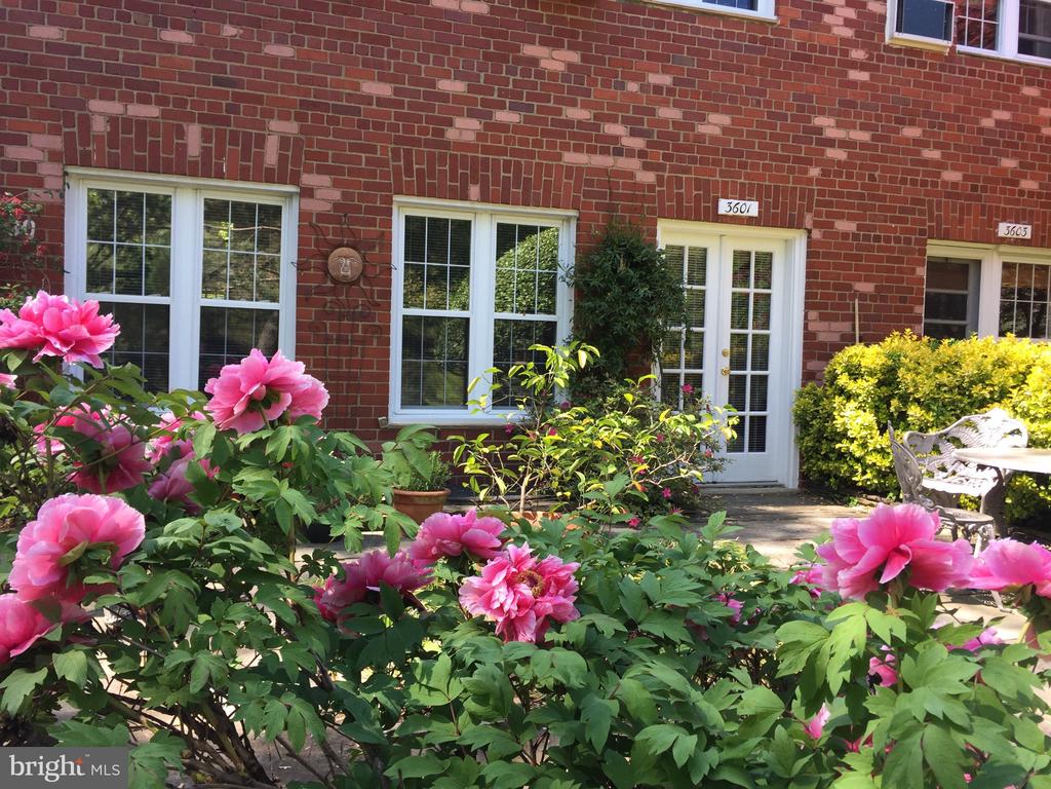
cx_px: 526
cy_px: 394
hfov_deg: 61.7
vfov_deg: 48.2
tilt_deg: -1.8
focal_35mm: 29
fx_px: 880
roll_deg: -1.8
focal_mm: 4.15
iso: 32
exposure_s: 1/213
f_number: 2.2
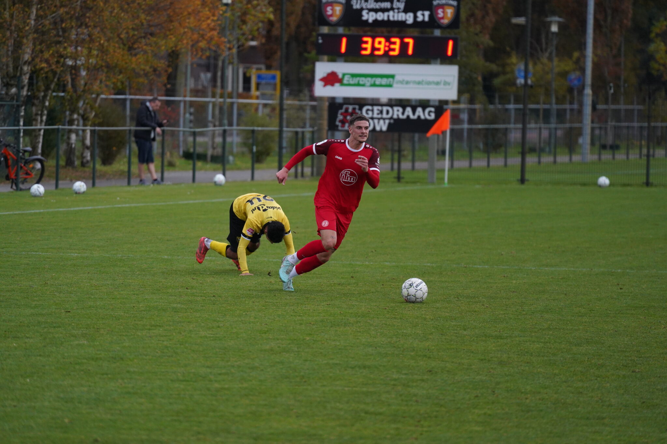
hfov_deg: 6.9
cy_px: 222
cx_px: 334
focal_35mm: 300
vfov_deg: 4.6
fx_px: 5557
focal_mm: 300
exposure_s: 1/1000
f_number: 5.6
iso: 3200
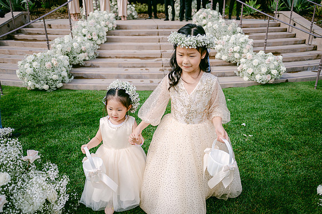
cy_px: 107
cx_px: 161
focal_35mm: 29
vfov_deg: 45.3
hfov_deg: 64.2
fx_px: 257
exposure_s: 1/1250
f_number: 2.8
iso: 100
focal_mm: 28
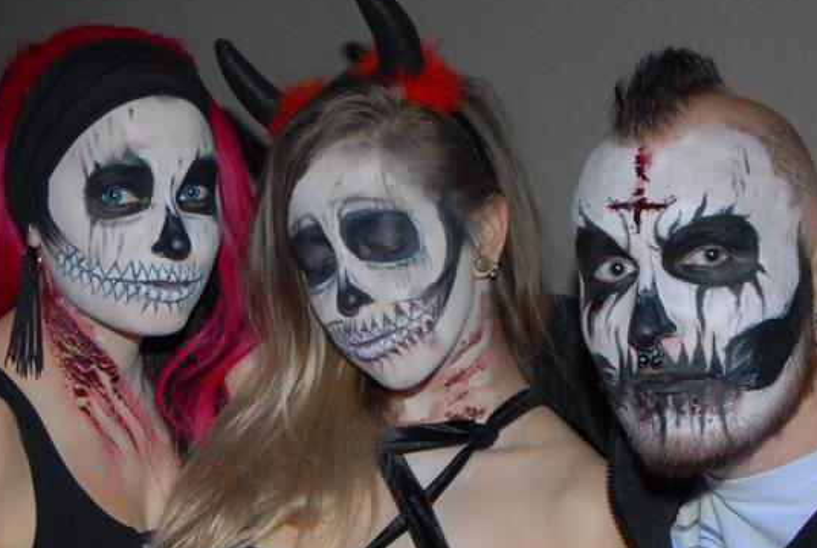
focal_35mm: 77
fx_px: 1751
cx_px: 389
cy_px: 539
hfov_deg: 26.3
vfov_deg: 17.4
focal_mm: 24
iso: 400
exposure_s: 1/5
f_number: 5.6
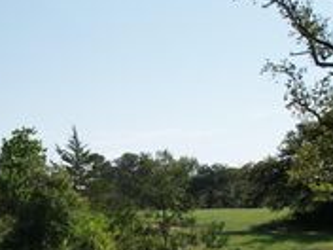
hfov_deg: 27.0
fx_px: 577
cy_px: 277
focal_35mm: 60
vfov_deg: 22.9
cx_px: -102
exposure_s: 1/2500
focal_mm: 8.38
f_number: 2.8
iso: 120
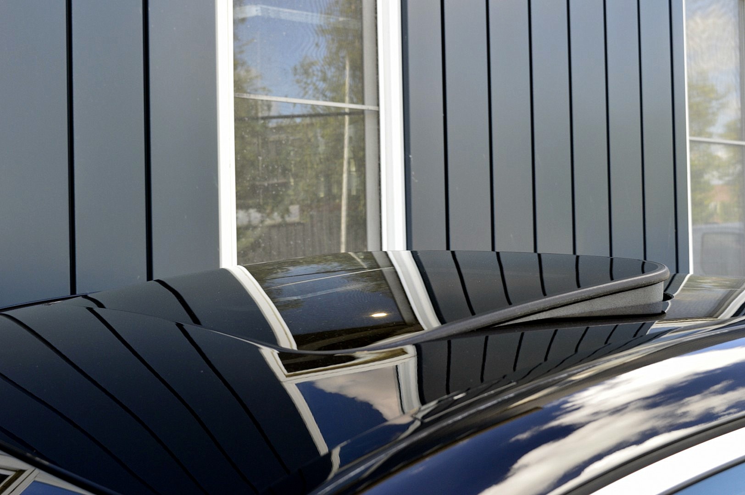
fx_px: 930
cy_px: 248
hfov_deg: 43.6
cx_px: 372
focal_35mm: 45
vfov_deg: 29.8
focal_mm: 30
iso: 400
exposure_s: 1/80
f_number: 8
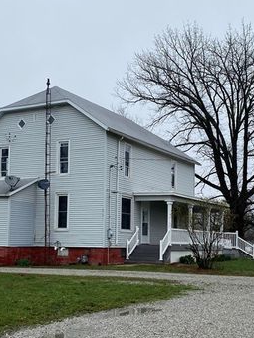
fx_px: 499
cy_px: 227
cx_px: 149
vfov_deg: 37.1
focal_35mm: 51
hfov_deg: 28.5
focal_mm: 4.25
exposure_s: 1/864
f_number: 1.8
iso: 32
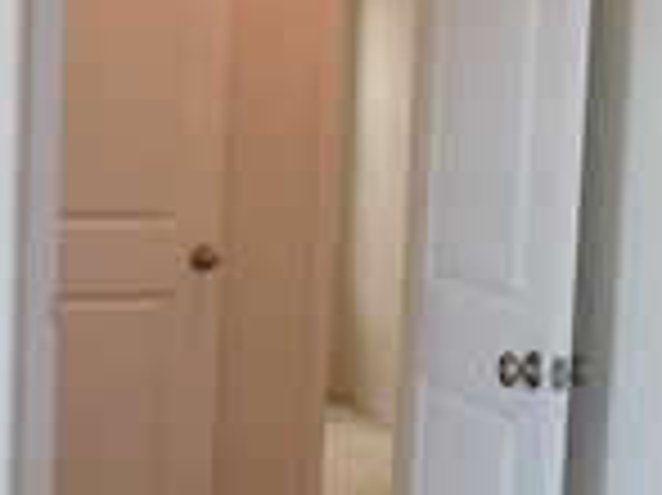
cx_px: 68
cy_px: 315
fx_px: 1911
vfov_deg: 14.8
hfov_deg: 19.3
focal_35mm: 100
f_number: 3
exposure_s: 1/50
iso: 125
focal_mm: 4
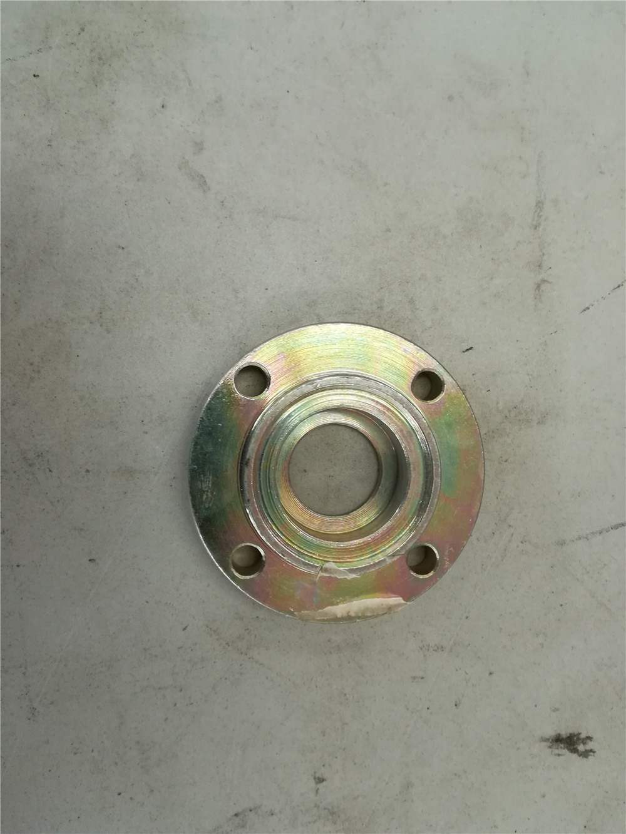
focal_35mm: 26
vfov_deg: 67.3
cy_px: 417
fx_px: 627
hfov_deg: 53.1
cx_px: 313
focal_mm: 3.83
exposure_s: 1/30
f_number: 2.2
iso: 200
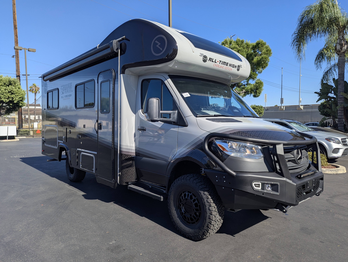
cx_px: 174
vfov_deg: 56.9
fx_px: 242
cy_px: 131
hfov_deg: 71.5
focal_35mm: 24
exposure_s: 1/1919
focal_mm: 6.81
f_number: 1.85
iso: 41
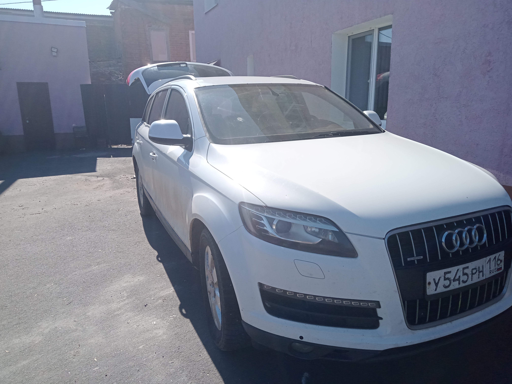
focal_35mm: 28
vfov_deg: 49.7
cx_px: 256
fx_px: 414
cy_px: 192
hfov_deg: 63.4
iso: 113
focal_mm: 3.37
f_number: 2.2
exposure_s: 1/1538
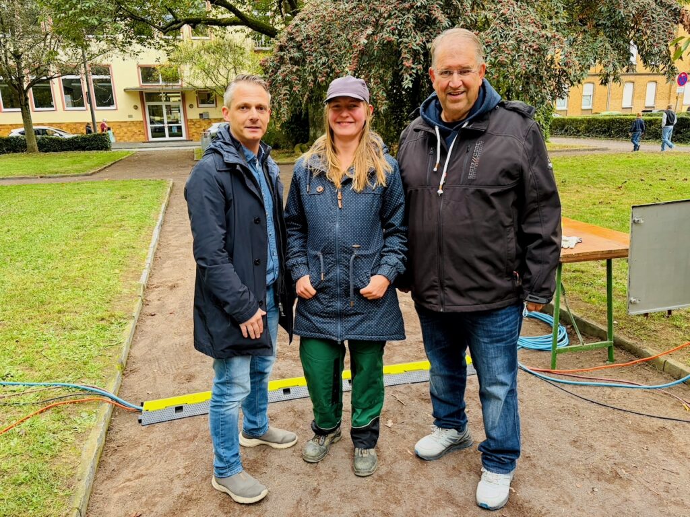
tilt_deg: -14.3
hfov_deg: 67.3
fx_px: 518
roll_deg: +2.0
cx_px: 345
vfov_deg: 53.1
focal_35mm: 26
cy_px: 258
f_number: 1.6
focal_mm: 5.96
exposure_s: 1/137
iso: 40
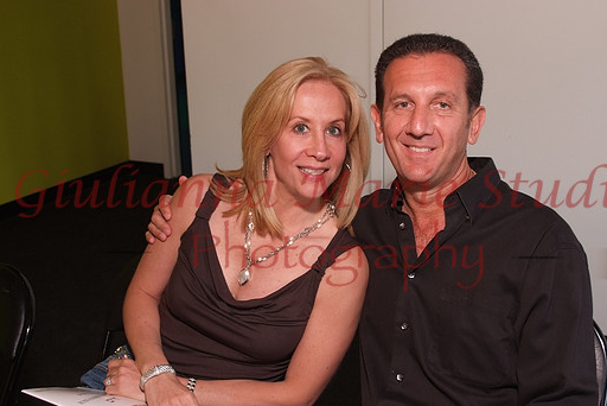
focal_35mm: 51
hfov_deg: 38.8
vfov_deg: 26.5
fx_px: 860
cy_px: 207
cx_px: 341
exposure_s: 1/60
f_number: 5.6
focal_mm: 30
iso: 400
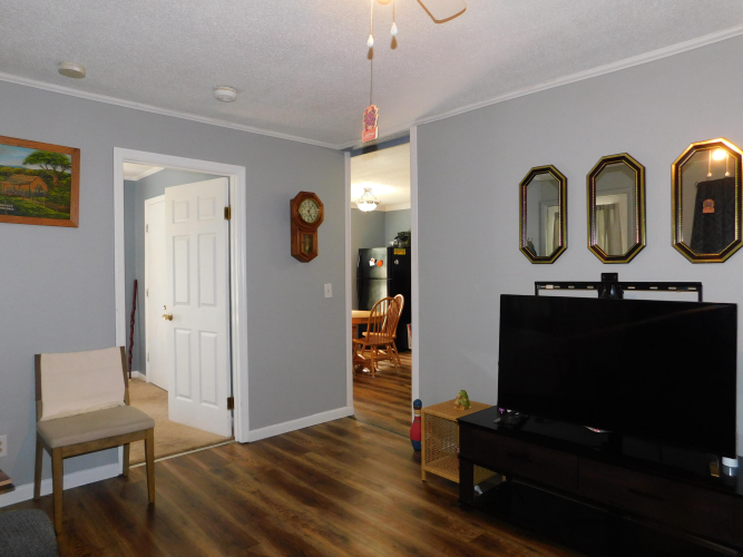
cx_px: 372
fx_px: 494
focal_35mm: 23
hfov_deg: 73.9
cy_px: 278
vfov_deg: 58.9
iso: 200
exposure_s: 1/30
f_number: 3
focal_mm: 4
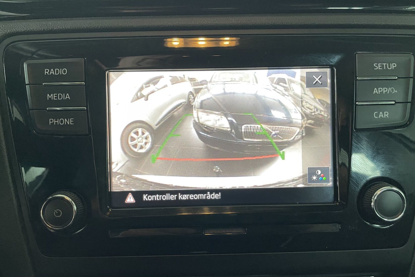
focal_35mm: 28
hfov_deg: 65.5
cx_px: 207
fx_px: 323
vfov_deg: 46.2
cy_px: 161
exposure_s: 1/94
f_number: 1.6
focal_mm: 4.2
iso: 125
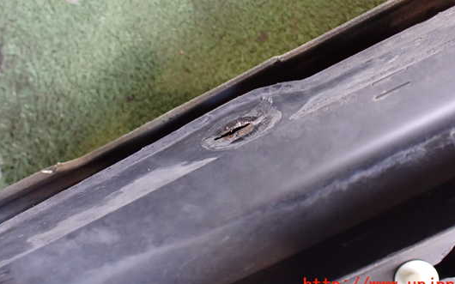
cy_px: 104
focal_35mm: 36
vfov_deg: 35.1
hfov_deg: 54.0
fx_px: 446
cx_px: 240
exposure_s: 1/125
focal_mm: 5.4
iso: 640
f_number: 2.3
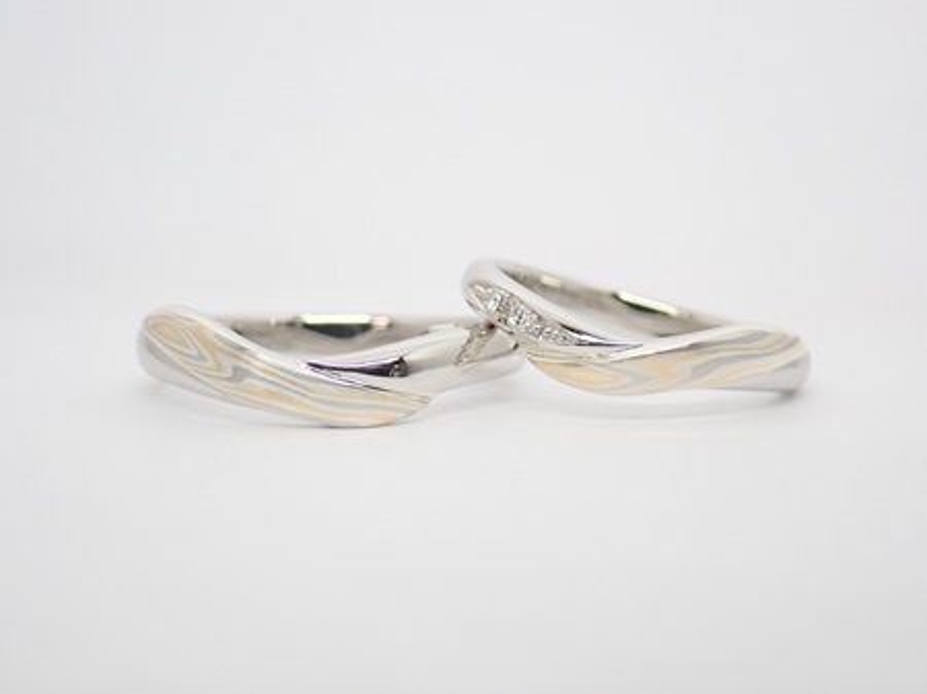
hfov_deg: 25.3
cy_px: 347
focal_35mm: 77
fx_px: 2061
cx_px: 464
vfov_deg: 19.1
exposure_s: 1/100
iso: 200
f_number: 4.1
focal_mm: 13.65
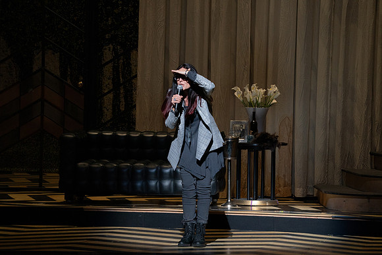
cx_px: 191
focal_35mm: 200
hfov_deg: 10.3
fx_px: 2123
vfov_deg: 6.9
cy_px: 128
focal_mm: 200
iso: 3200
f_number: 13
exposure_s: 1/160
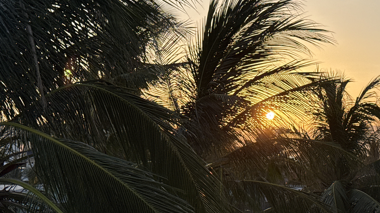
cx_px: 171
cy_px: 93
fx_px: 705
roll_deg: -1.1
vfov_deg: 17.2
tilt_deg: +6.1
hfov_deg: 30.1
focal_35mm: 70
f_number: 1.78
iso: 64
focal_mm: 6.76
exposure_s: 1/2088
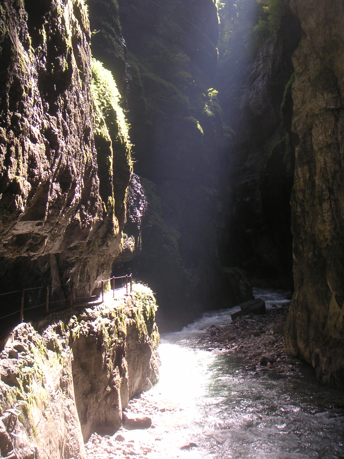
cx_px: 172
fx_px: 504
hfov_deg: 37.7
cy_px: 230
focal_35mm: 38
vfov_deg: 49.0
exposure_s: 1/90
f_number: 2.8
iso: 50
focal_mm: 6
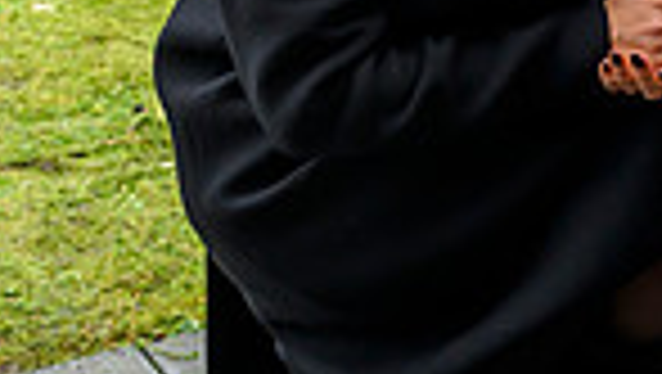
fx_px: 1739
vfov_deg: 11.9
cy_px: -101
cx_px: 1166
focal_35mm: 99
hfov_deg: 17.7
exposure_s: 1/320
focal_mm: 24
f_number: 4.5
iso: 1000
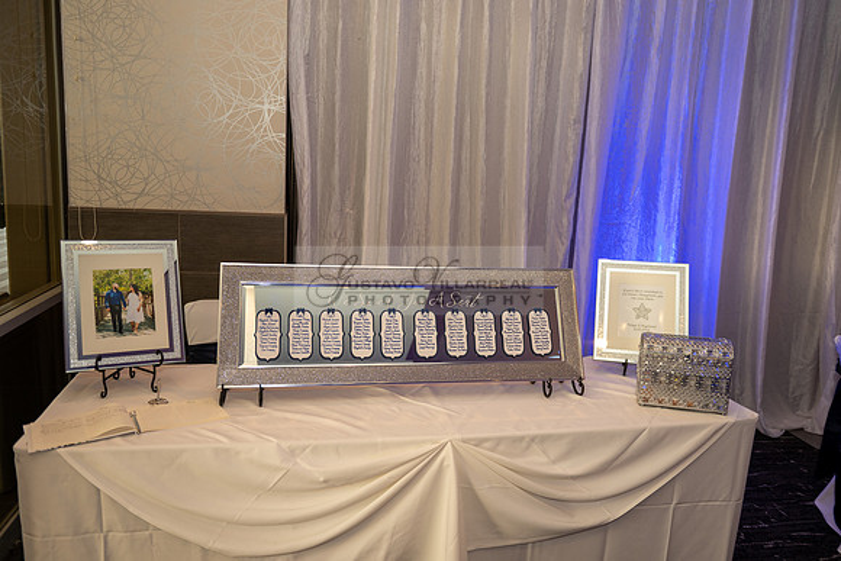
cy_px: 280
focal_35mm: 28
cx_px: 420
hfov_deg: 65.5
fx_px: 654
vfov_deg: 46.4
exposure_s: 1/160
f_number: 2.8
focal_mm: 28
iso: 1000
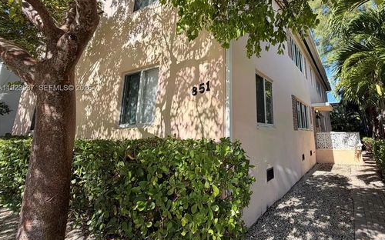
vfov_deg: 61.2
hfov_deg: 86.2
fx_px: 199
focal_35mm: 19
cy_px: 88
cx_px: 243
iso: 40
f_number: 2.2
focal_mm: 2.22
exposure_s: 1/522
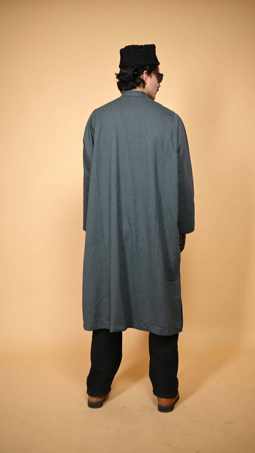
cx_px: 148
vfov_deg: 50.5
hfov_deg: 29.6
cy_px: 227
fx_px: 481
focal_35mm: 40
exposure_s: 1/160
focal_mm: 38
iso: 100
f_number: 2.8
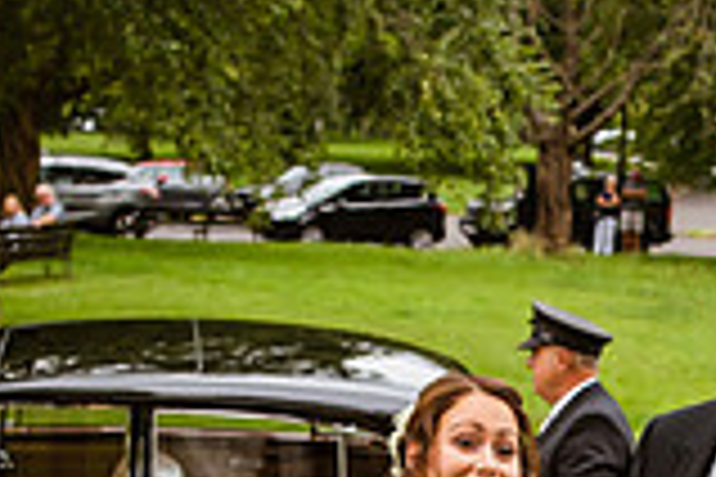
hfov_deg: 19.2
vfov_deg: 12.4
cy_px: 664
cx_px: 522
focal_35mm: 106
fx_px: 2108
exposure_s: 1/1250
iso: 110
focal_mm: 29
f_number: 3.5
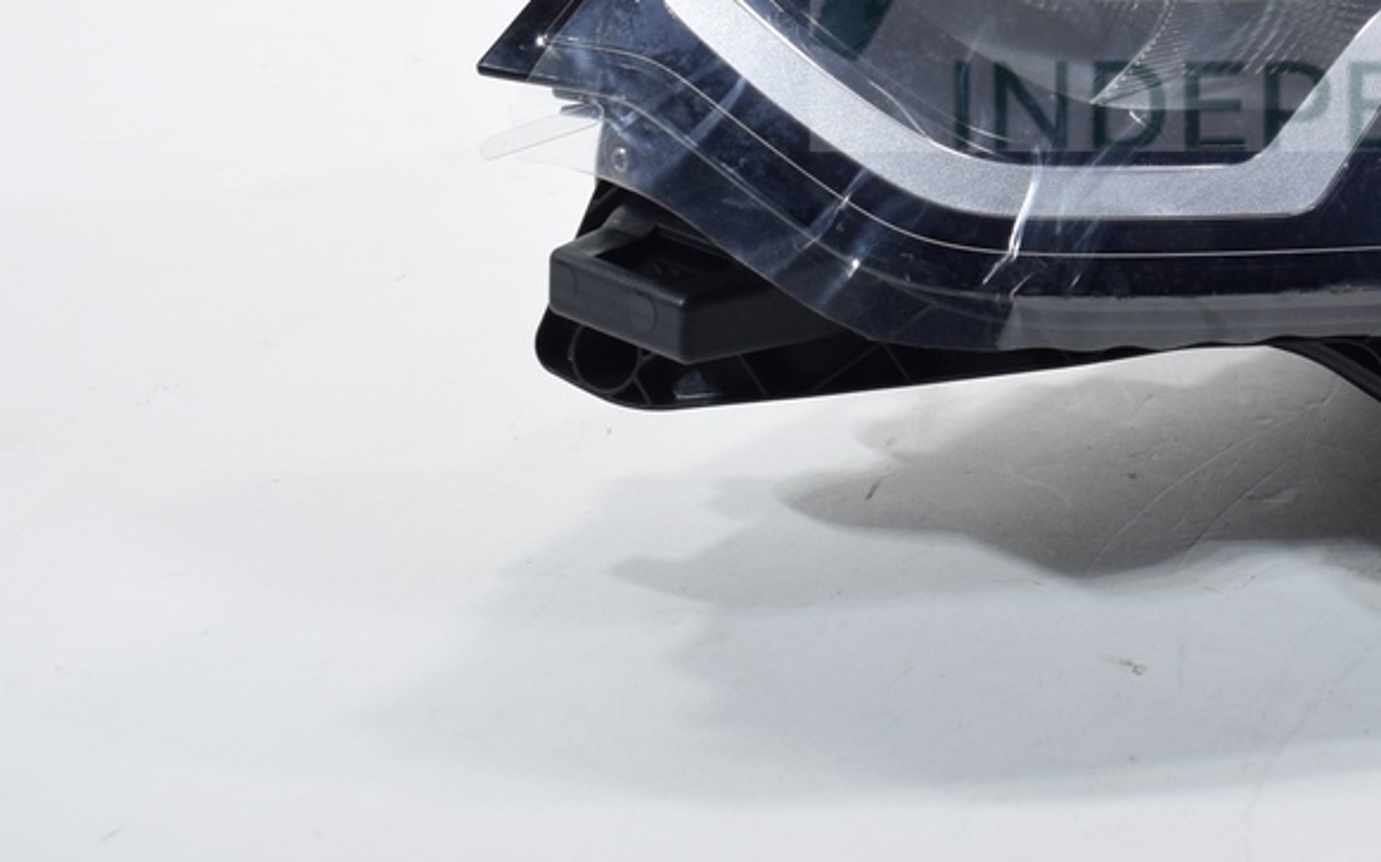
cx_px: 1675
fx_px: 3161
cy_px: -95
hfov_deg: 22.6
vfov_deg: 15.1
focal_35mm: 84
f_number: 5.6
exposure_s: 1/250
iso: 400
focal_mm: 20
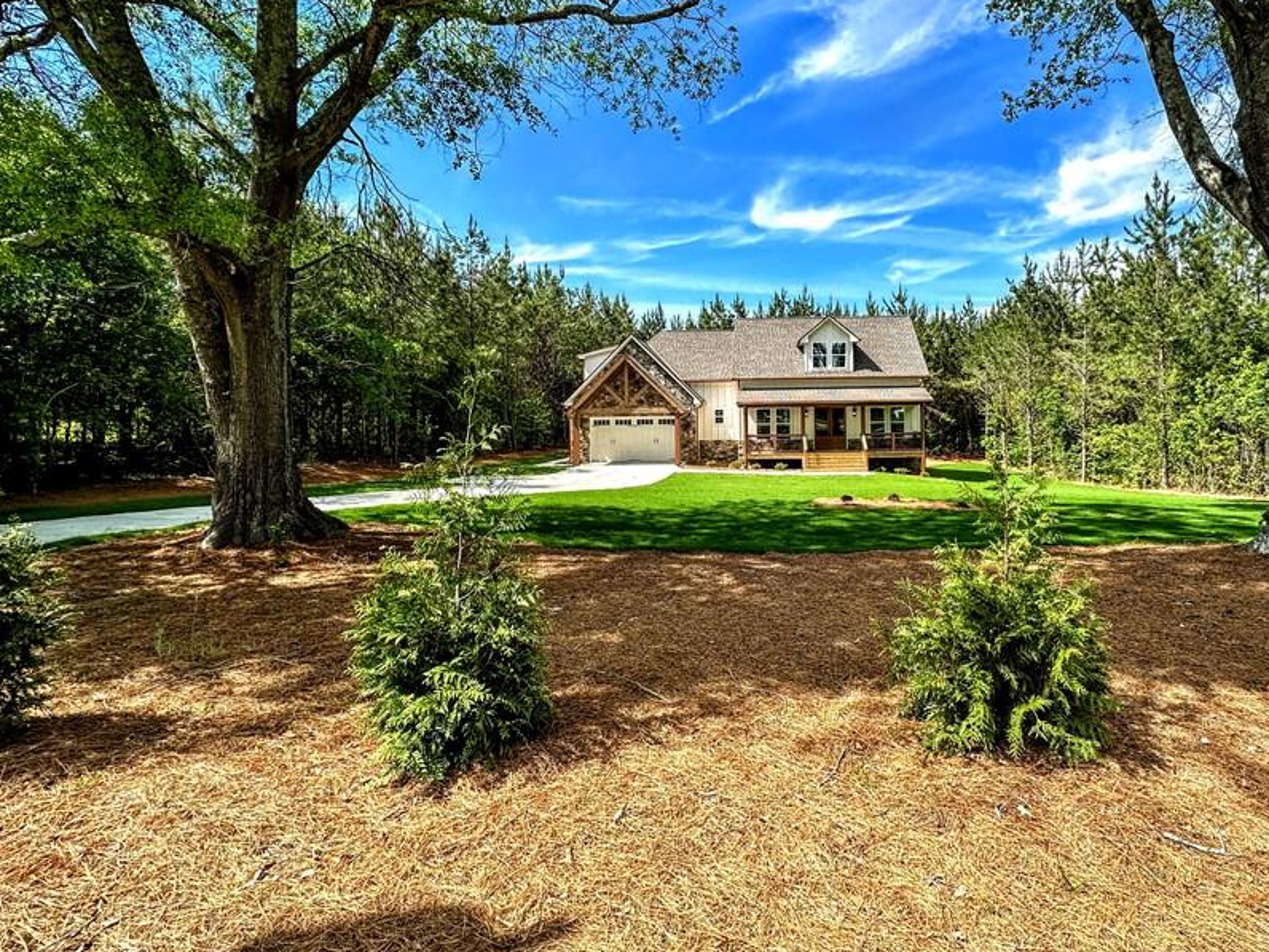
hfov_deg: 86.6
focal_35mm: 18
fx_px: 660
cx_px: 767
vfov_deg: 71.3
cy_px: 415
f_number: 2.2
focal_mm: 2.22
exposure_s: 1/1383
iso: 40
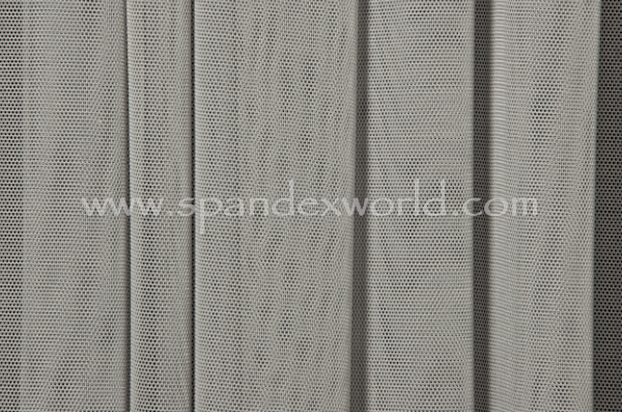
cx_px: 311
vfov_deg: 6.7
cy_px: 206
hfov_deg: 10.2
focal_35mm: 202
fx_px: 3490
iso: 400
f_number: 14
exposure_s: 1/640
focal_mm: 135
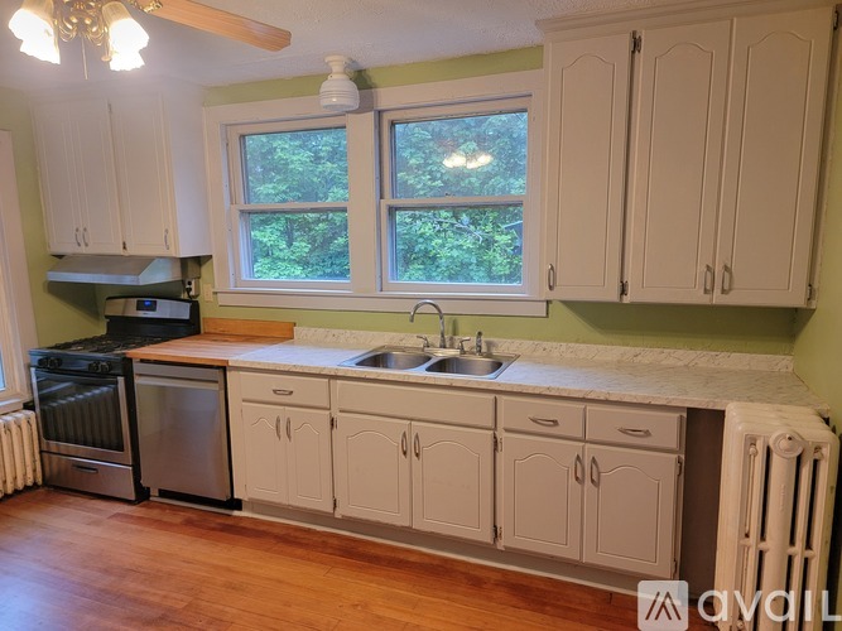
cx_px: 421
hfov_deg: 71.6
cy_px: 316
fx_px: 584
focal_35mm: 24
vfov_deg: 56.8
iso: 250
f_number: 1.8
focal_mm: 6.7
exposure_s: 1/120
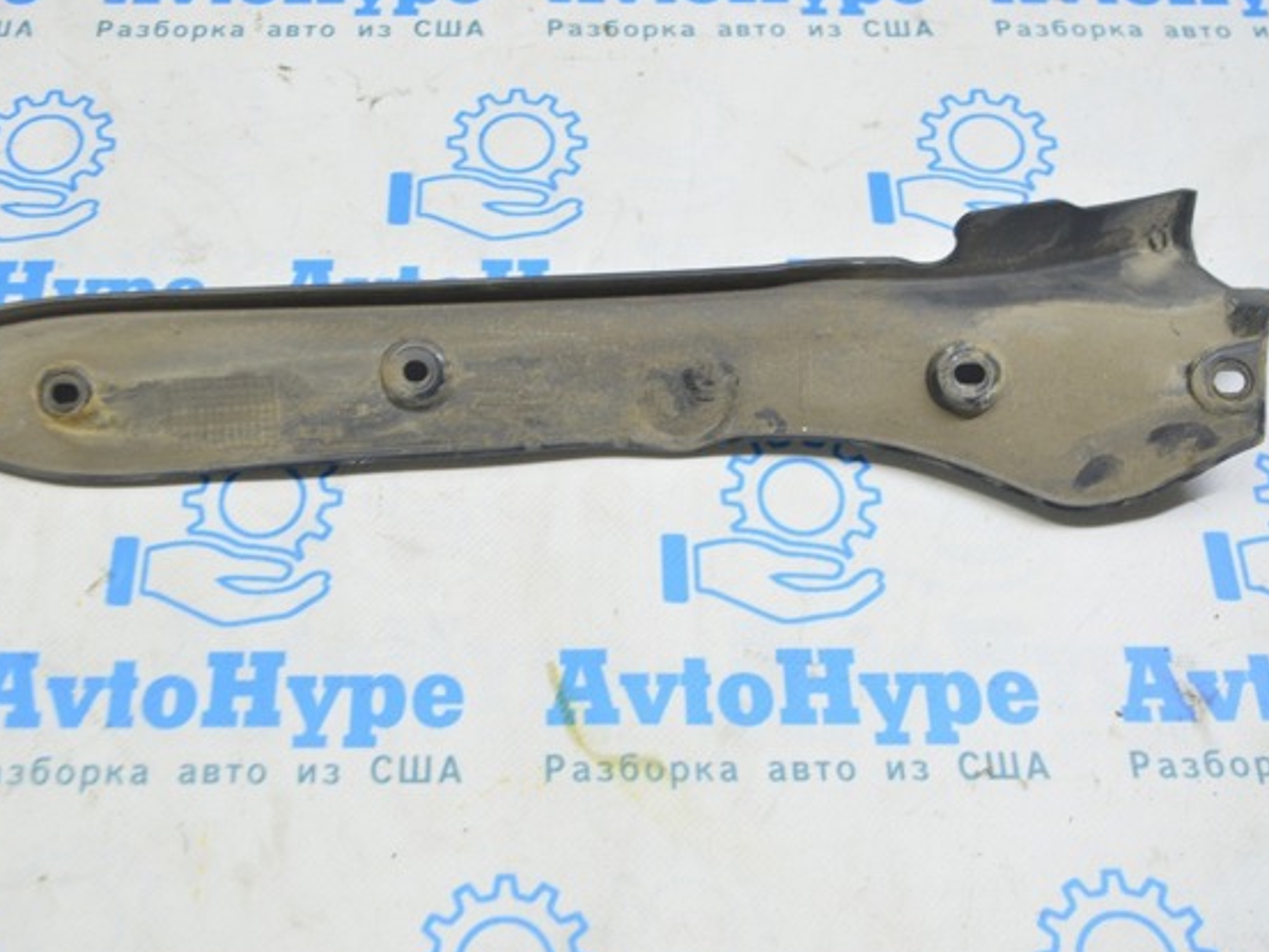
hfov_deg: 46.7
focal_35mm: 40
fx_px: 1467
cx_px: 555
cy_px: 481
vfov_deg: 36.0
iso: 400
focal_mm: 24
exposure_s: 1/15
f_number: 5.6
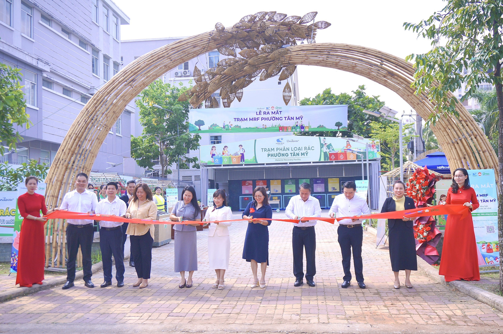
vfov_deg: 38.3
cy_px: 167
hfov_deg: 55.2
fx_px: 482
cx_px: 252
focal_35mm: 34
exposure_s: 1/500
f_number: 5
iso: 100
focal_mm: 23
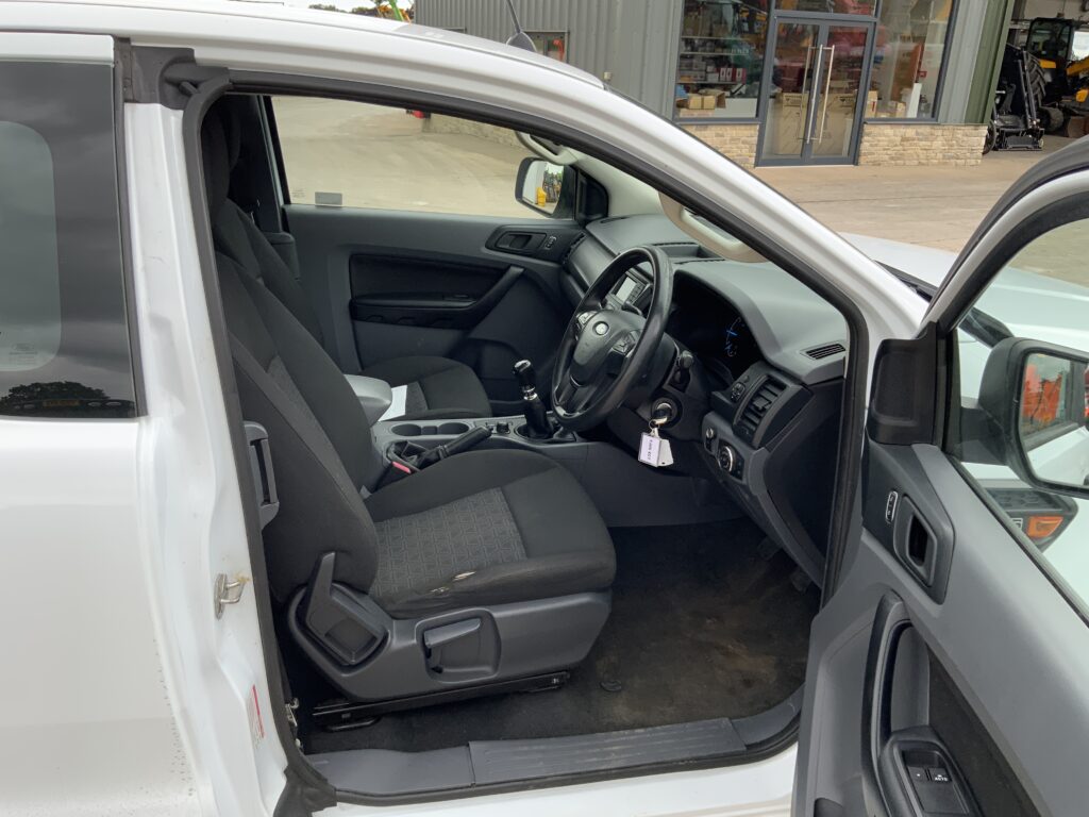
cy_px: 408
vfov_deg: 48.2
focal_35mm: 29
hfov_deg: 61.7
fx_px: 912
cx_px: 544
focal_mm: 3
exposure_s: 1/238
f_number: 1.8
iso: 16
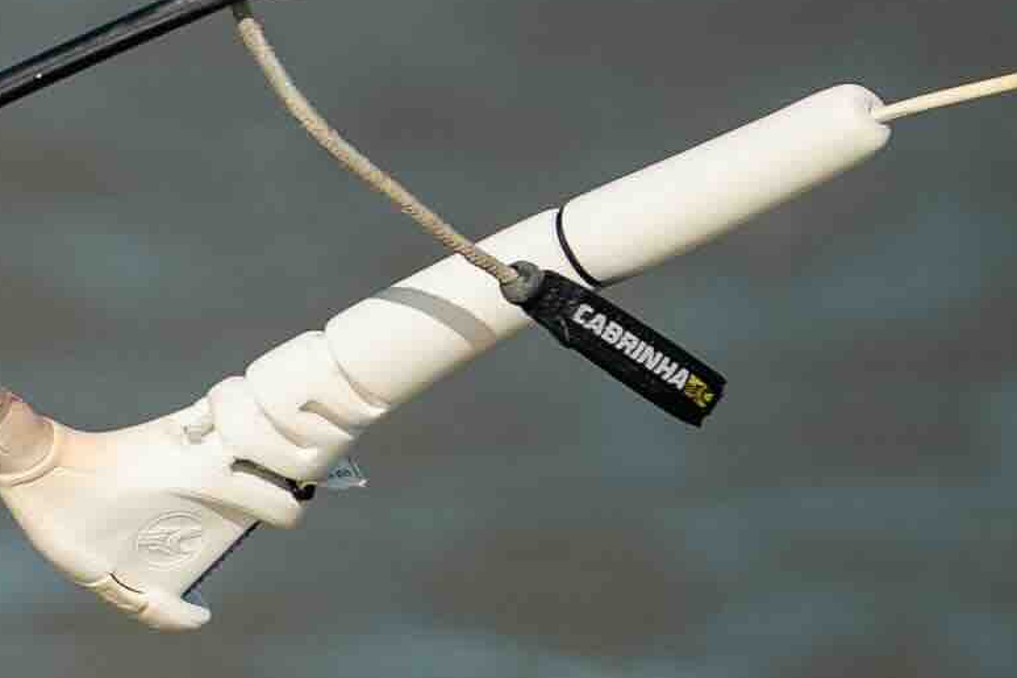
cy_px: 951
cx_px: -2062
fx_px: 43832
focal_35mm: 1552
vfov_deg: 0.9
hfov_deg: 1.3
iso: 100
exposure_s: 1/2000
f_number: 3.2
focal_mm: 200
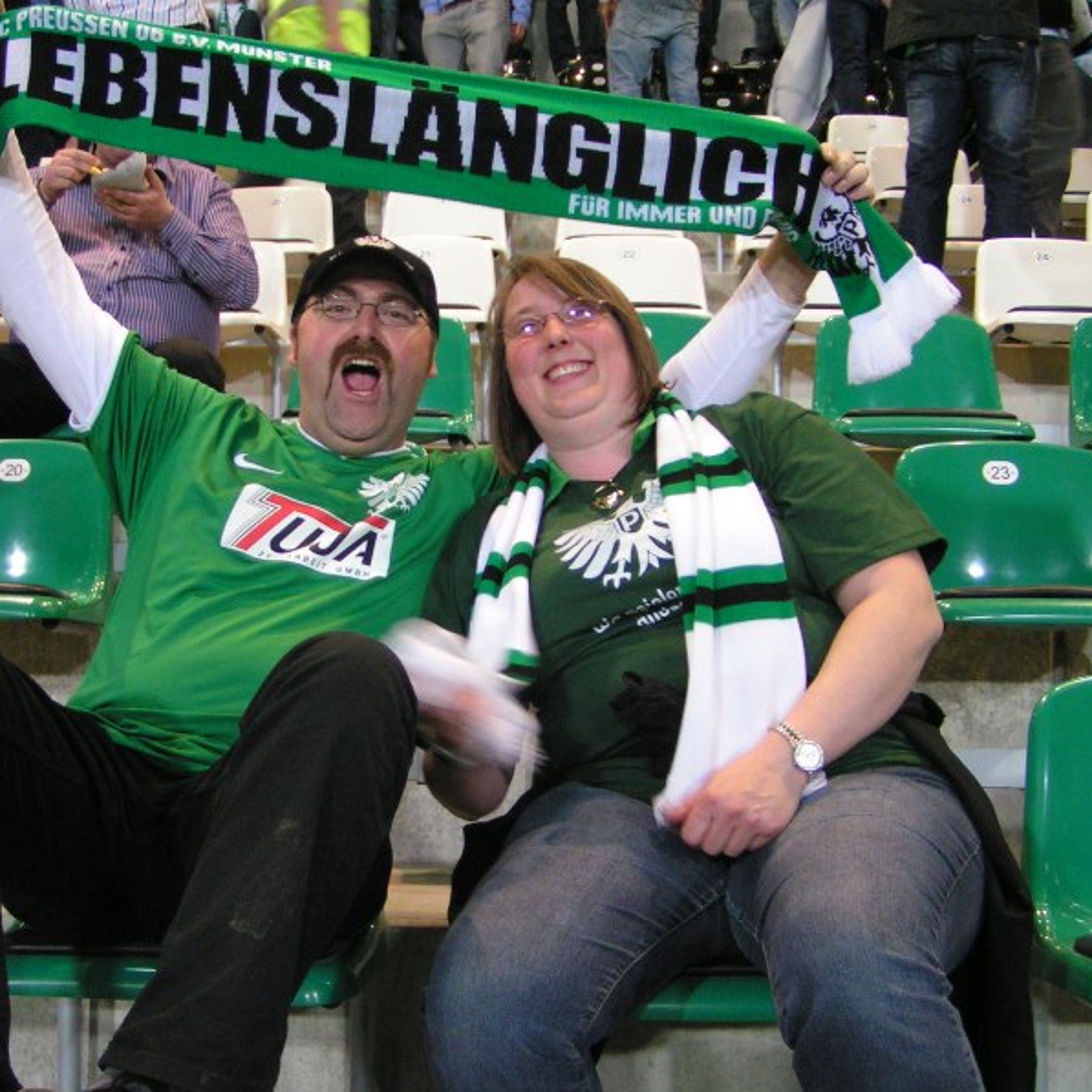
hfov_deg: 37.3
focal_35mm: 45
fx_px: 1606
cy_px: 547
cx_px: 413
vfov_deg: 37.6
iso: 200
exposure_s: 1/20
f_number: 2.8
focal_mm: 5.8
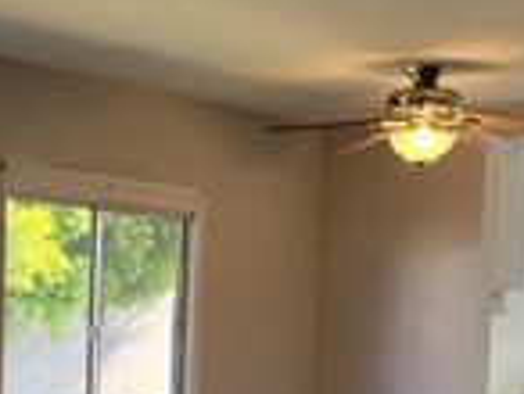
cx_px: 86
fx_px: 1349
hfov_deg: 21.6
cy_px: 396
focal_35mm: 89
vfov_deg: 16.3
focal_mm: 5.4
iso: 100
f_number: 1.8
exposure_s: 1/120
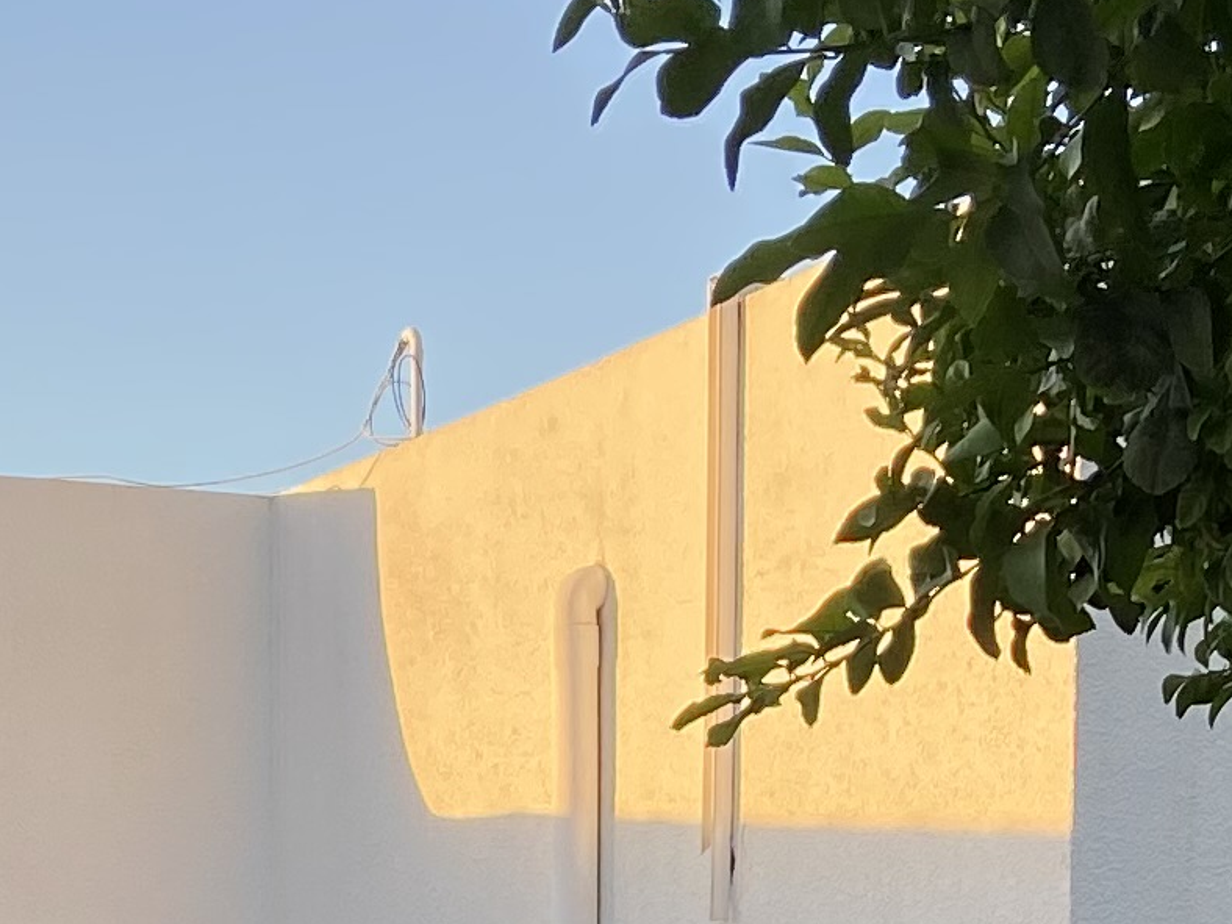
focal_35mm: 133
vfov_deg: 10.4
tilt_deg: -3.9
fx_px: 4734
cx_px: 236
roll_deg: +0.8
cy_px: 1756
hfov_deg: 14.7
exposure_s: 1/364
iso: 32
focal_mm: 4.25
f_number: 1.8
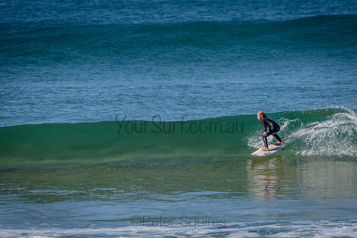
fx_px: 4959
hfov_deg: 4.1
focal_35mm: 500
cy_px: 119
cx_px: 178
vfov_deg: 2.8
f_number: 5.6
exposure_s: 1/2000
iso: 320
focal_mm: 500
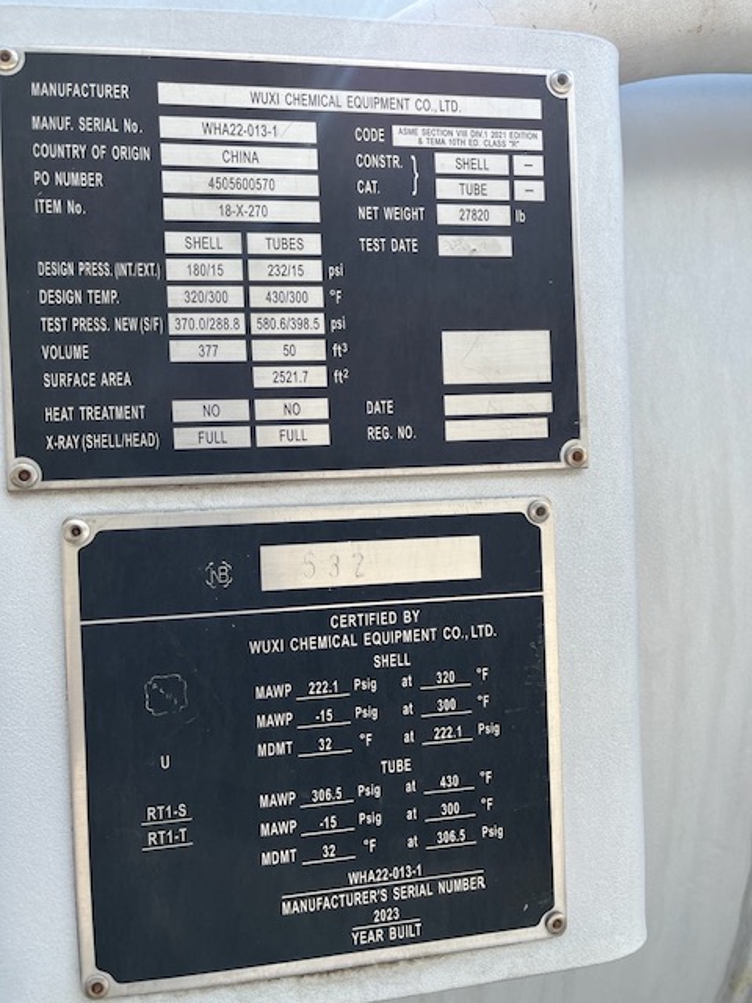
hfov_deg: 53.1
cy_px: 502
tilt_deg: +0.4
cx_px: 376
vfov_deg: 67.3
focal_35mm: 26
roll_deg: +1.0
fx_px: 753
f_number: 1.6
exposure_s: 1/878
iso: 50
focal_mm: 5.1
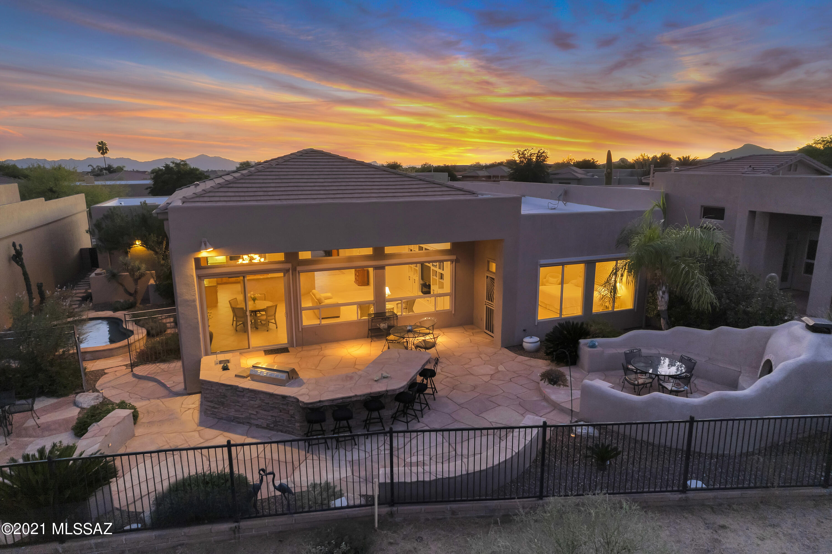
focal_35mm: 22
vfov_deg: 57.2
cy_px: 277
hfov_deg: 78.6
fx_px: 508
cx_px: 416
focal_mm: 8.38
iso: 100
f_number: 2.8
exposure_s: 1/20
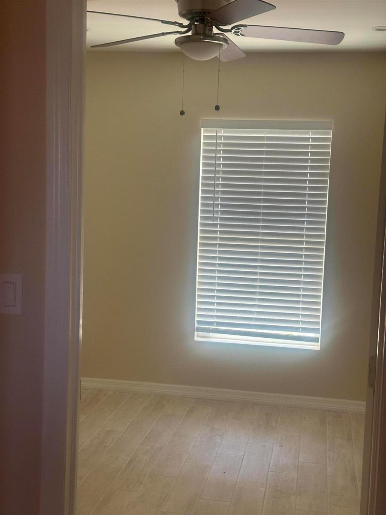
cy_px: 258
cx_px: 193
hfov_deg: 30.3
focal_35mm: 48
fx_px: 714
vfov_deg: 39.7
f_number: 1.78
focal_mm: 6.86
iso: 125
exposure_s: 1/120
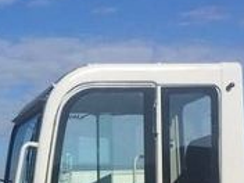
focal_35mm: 132
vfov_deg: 10.9
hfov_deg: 14.3
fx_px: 930
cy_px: 261
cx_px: -76
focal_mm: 4.15
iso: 32
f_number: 2.2
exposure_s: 1/3597
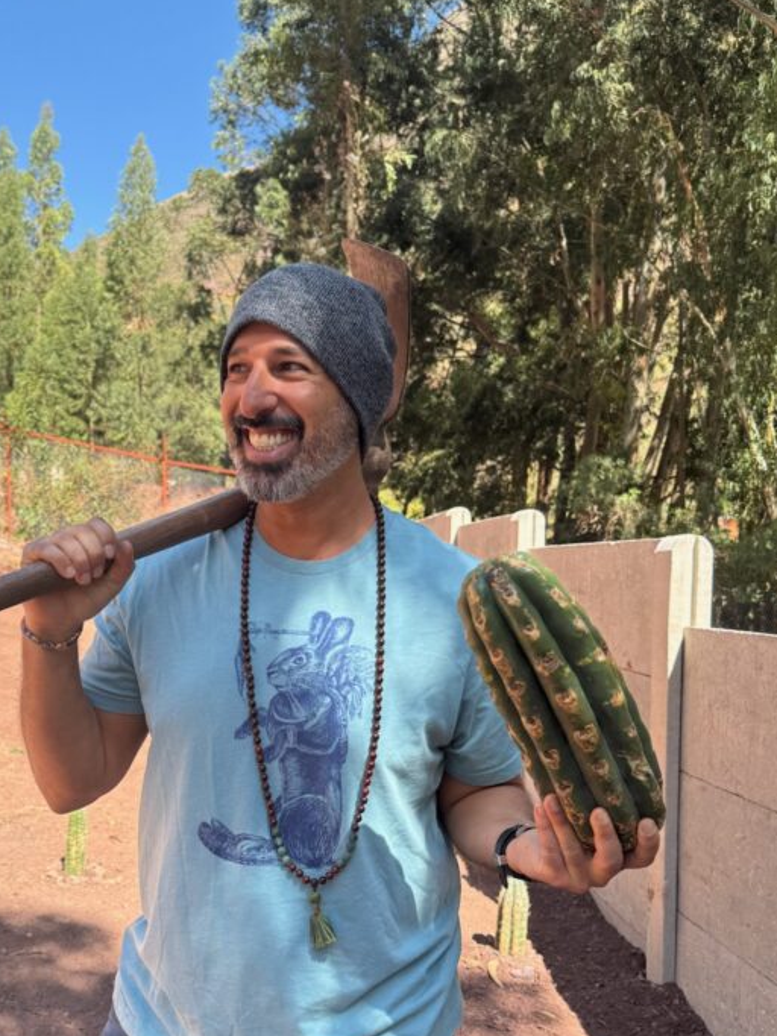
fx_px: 1078
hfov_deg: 39.3
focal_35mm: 36
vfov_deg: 50.5
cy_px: 689
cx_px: 278
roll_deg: +0.2
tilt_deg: -7.3
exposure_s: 1/900
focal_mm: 6.76
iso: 80
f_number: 1.78
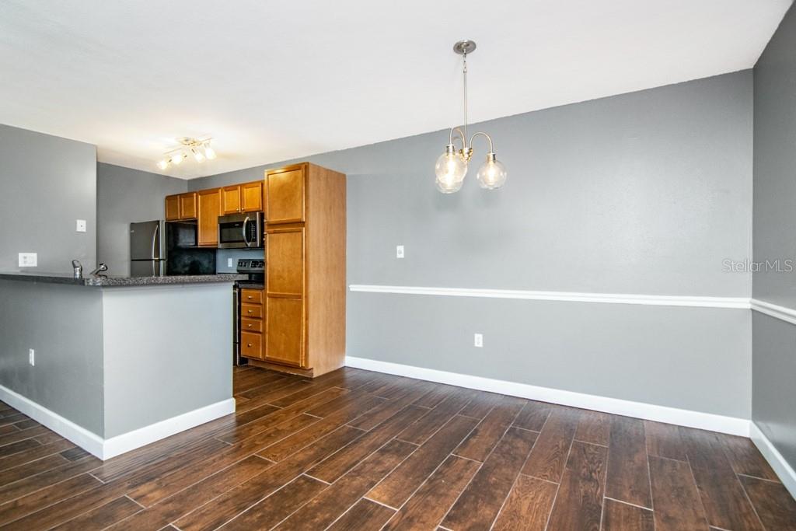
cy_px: 266
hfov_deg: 95.0
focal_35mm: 16
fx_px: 365
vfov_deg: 72.1
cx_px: 398
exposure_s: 1/200
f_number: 6.3
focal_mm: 11
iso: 640
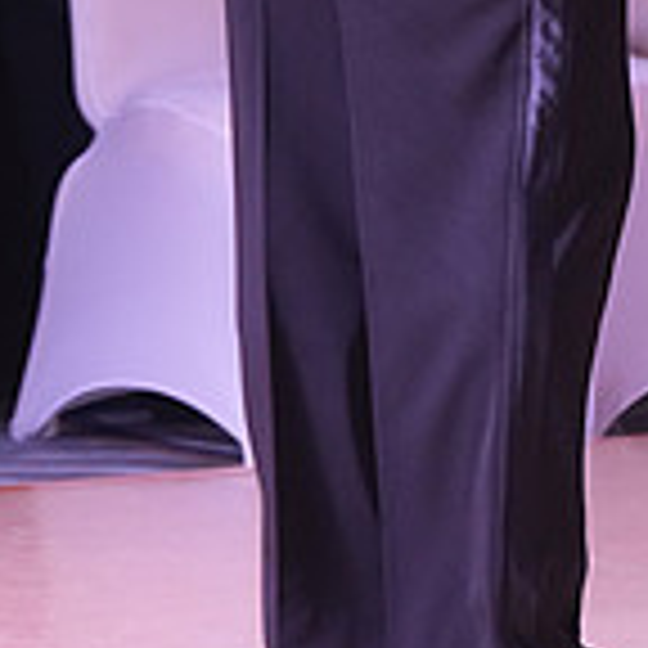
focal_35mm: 434
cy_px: -292
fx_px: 9192
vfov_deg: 4.0
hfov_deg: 4.0
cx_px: 817
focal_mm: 127
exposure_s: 1/250
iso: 3200
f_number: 5
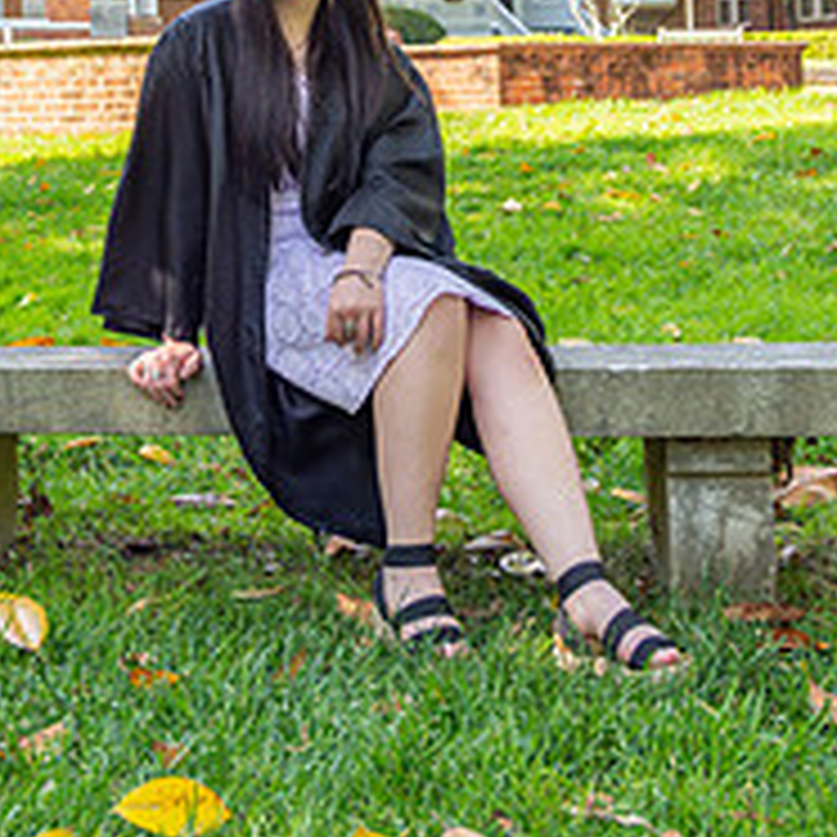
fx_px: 2024
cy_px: -99
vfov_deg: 22.0
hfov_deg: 23.3
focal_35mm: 74
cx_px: 292
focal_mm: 24
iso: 100
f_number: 4
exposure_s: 1/640
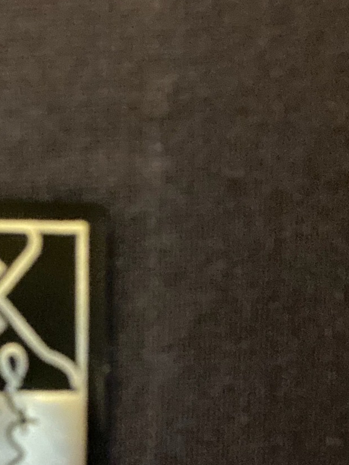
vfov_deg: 25.7
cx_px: 6
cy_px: 396
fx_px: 994
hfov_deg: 19.4
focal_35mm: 74
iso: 640
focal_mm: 2.71
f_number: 2.2
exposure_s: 1/17
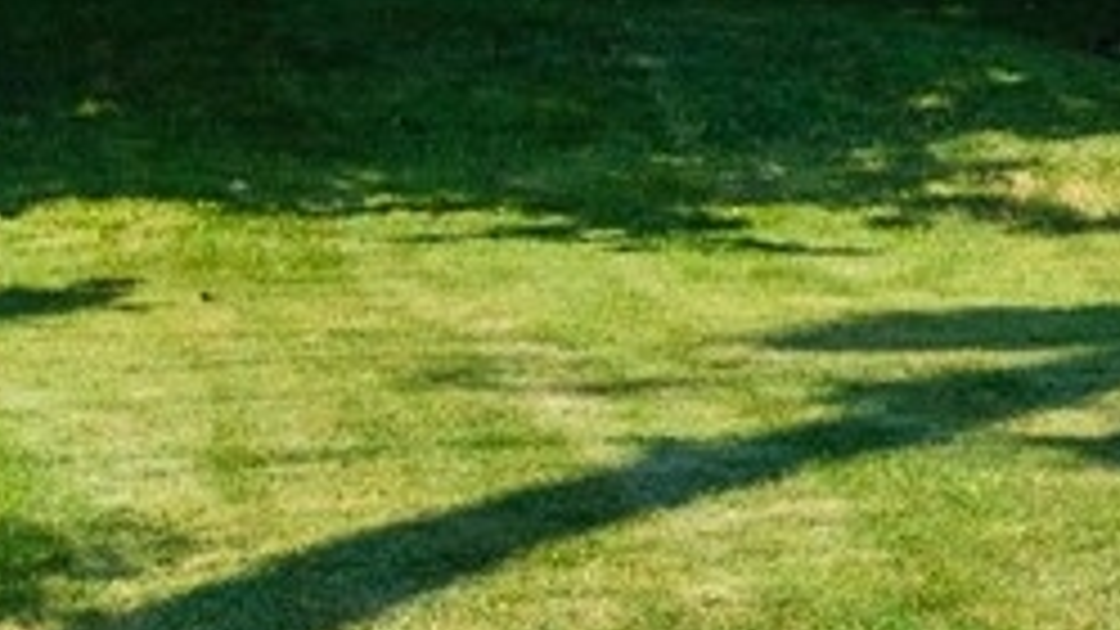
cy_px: -146
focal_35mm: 214
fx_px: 6355
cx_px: 3097
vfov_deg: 5.6
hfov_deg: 8.7
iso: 100
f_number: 7.1
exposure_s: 1/1600
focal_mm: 30
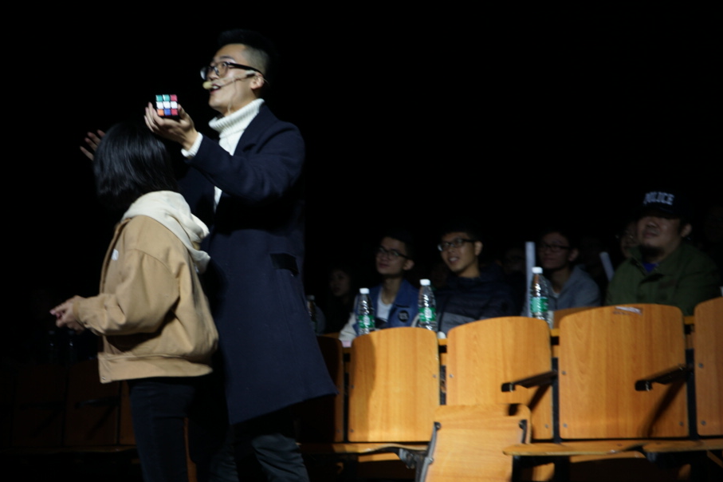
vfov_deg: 20.6
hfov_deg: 30.0
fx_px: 1325
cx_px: 182
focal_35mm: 66
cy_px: 264
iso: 160
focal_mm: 37
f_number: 4
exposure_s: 1/60
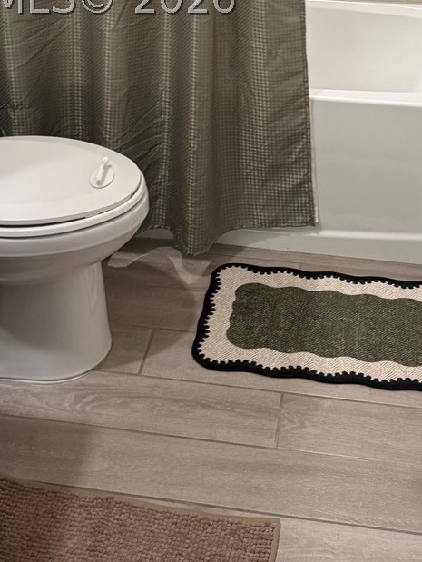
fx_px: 1007
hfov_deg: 23.7
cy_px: -2
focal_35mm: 62
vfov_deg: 29.1
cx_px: 182
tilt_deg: -17.2
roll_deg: -0.2
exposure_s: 1/60
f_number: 1.78
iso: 160
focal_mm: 6.76
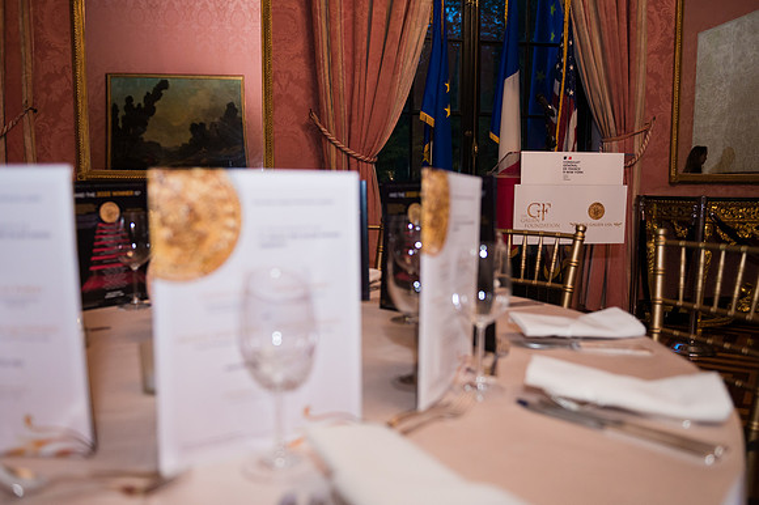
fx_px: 607
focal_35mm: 29
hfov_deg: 64.0
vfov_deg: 45.2
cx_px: 380
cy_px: 253
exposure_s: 1/200
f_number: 3.2
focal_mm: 27
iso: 1600
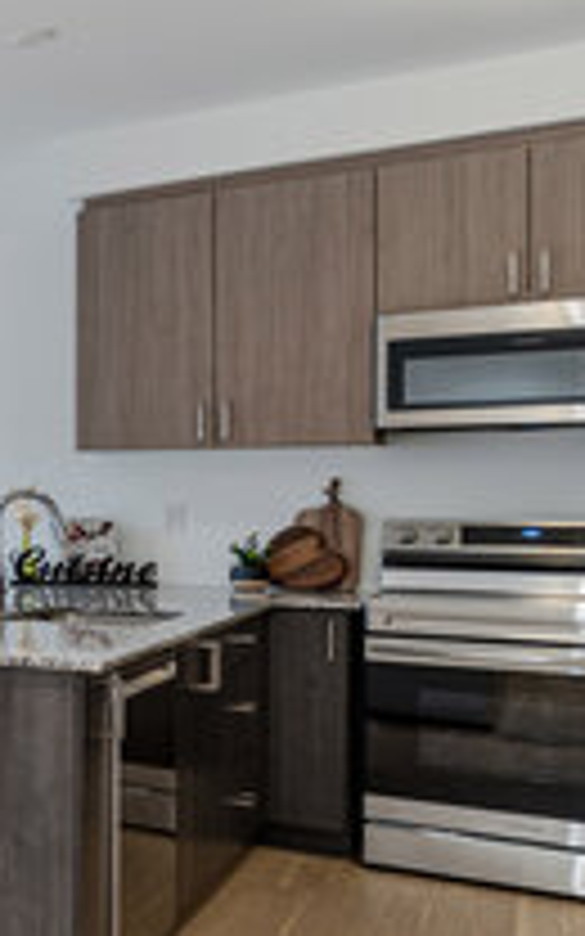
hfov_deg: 16.2
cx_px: -738
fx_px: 1199
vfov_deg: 42.6
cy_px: 511
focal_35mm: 47
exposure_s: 1/5
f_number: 7.1
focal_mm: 10
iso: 80
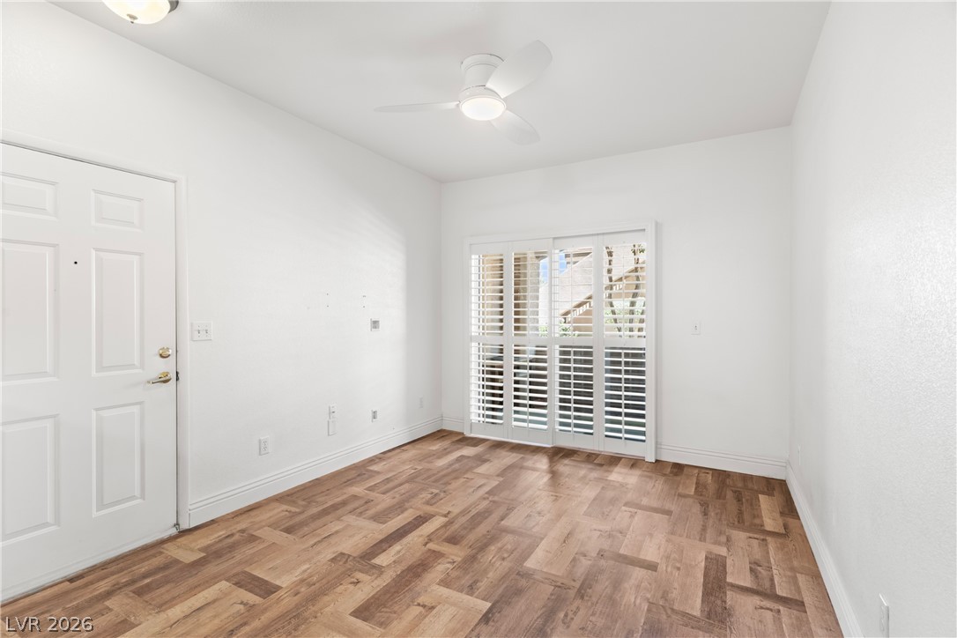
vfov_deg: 70.4
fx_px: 452
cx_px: 478
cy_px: 319
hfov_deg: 93.3
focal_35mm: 17
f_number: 8
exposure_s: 1/3
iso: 400
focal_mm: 17
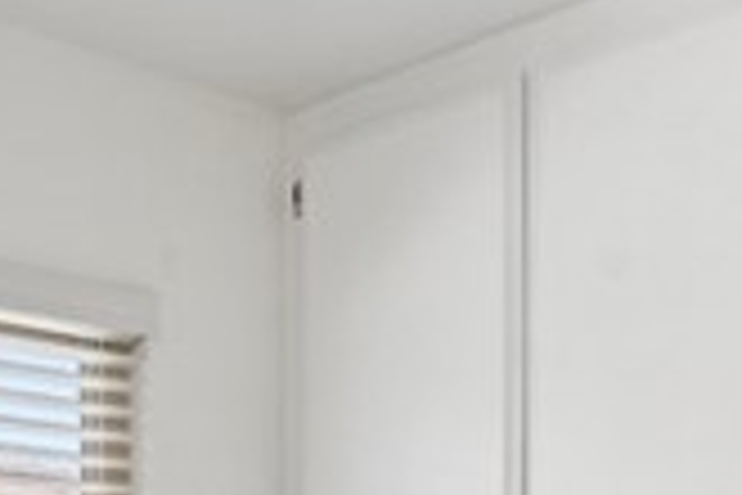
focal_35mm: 93
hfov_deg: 21.7
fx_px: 1908
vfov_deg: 13.6
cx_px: 585
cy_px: 824
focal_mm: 14.9
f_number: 13
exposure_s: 1/5
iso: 100
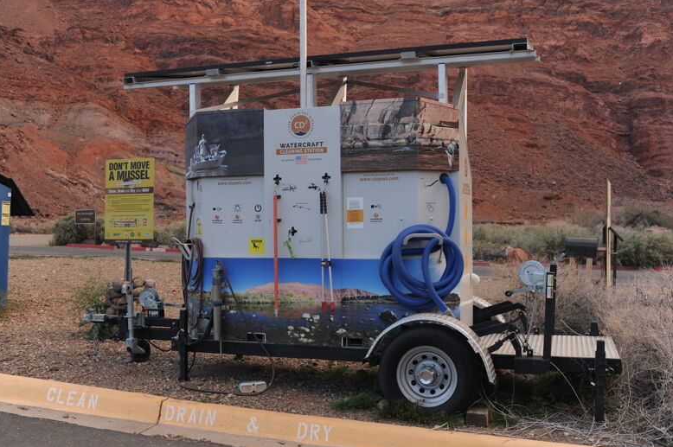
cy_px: 228
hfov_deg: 53.2
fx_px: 672
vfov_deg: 36.8
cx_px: 343
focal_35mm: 36
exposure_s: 1/200
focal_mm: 35
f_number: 6.3
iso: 200
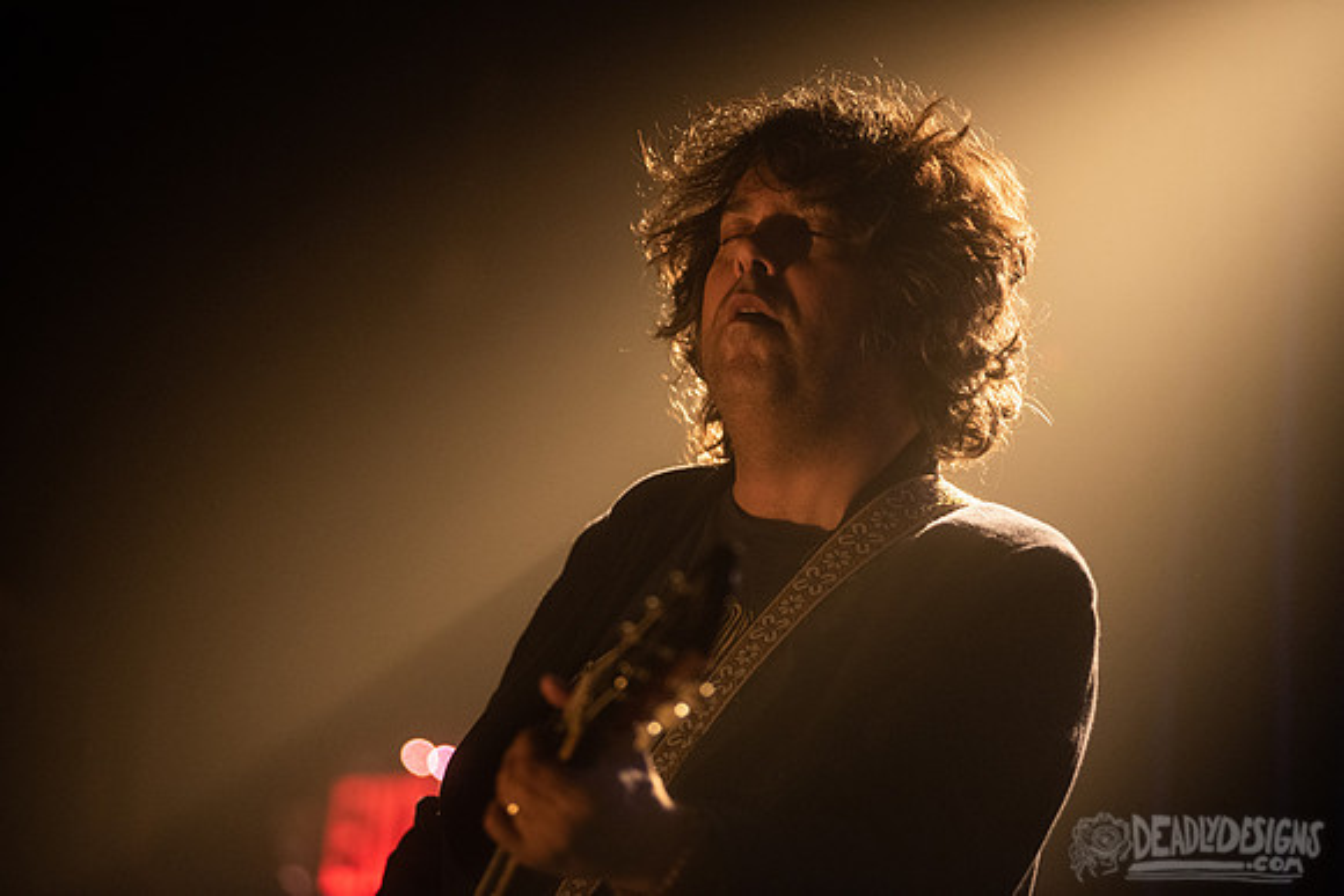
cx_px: 672
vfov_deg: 9.5
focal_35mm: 145
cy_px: 448
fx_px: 5414
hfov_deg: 14.2
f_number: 3.2
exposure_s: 1/125
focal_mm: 145
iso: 3200
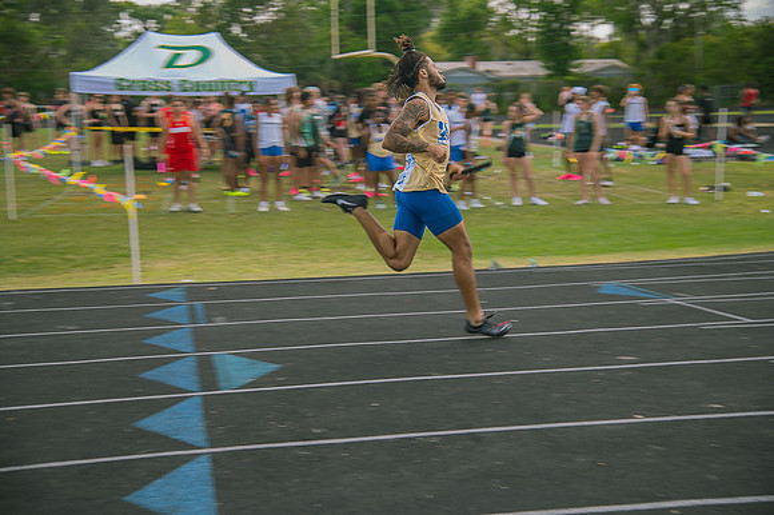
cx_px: 387
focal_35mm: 55
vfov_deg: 24.6
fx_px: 1182
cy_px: 258
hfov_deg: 36.3
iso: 200
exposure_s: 1/200
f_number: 4
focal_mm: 55
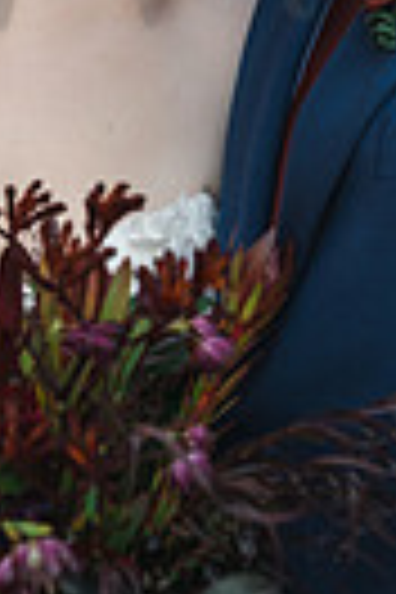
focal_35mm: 170
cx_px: 205
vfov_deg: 11.9
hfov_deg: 8.1
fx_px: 2805
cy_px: -72
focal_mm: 50
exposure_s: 1/200
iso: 250
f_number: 4
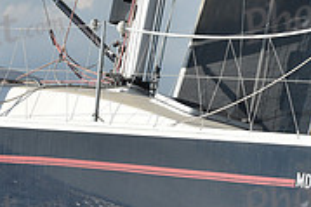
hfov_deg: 7.4
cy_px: 114
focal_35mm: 279
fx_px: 2408
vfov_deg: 4.9
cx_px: 155
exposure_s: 1/1250
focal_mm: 86
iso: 250
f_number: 8
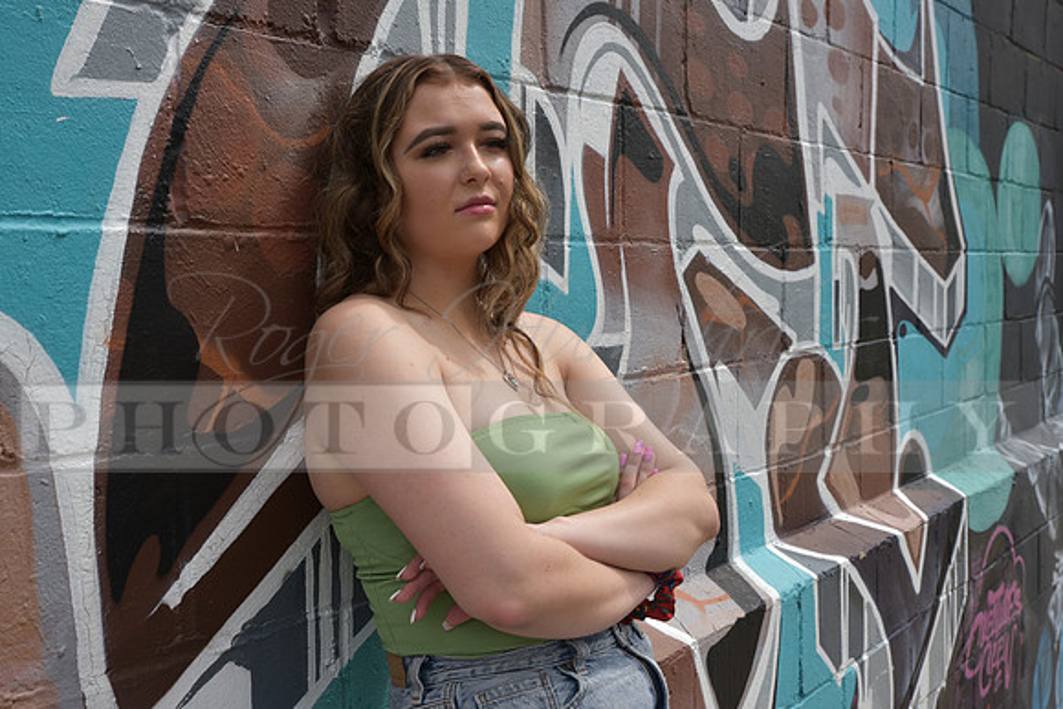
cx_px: 532
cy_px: 354
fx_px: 1329
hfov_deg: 43.6
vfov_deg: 29.9
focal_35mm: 45
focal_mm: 45
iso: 200
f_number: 9
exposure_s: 1/320
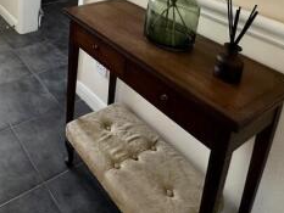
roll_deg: -2.9
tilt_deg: -12.7
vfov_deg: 32.6
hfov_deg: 46.9
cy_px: -51
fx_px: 287
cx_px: 24
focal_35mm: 35
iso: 160
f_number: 2.2
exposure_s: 1/99
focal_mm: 2.22
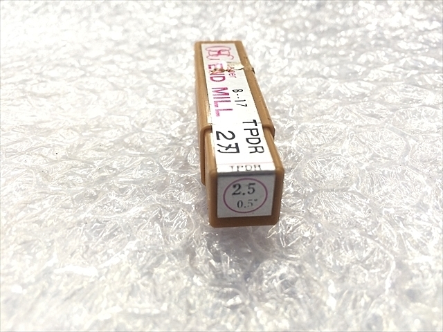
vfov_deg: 48.2
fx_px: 371
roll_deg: +3.6
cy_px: 166
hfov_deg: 61.7
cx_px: 222
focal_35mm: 29
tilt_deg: -32.8
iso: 100
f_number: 2.2
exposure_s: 1/30
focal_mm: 4.15
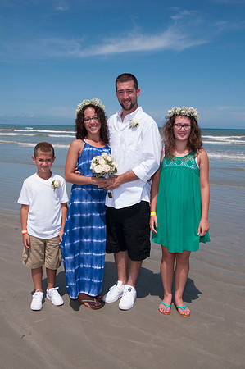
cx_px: 122
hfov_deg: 36.8
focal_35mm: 36
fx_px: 368
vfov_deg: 53.2
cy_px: 184
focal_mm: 24
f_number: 11
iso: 100
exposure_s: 1/250
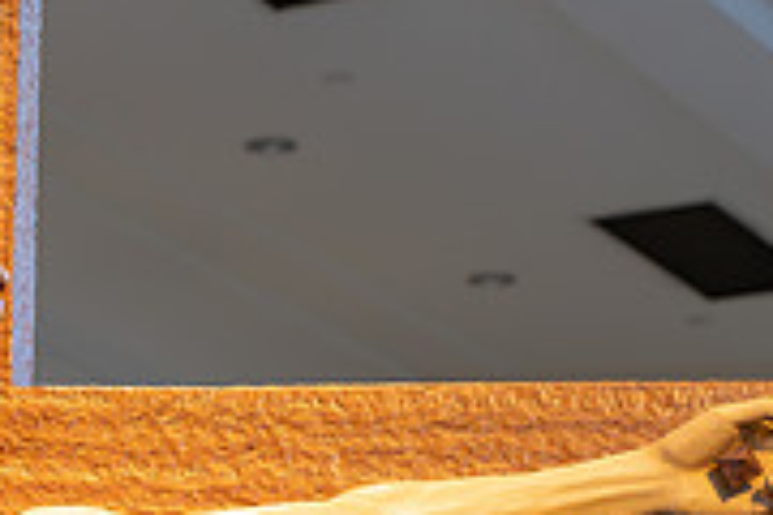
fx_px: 4079
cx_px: -146
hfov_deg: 10.6
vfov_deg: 7.1
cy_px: 689
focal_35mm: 190
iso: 1000
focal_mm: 59
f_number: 4
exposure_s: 1/160
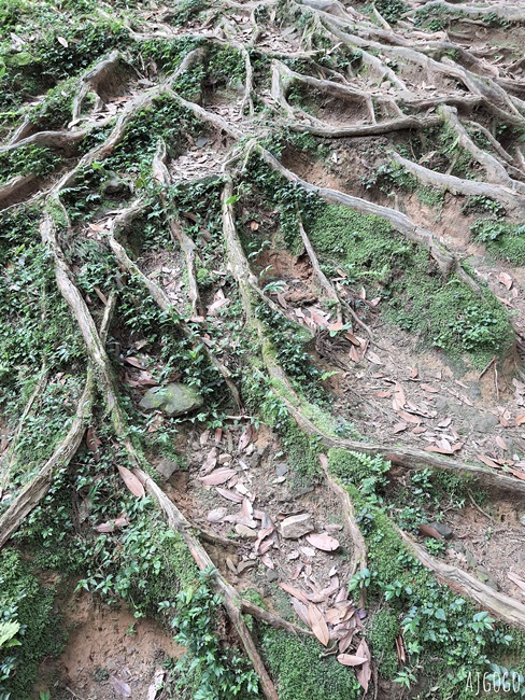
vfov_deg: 67.3
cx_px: 262
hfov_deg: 53.1
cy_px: 350
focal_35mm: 26
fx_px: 525
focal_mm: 4.32
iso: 80
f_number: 1.7
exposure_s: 1/120
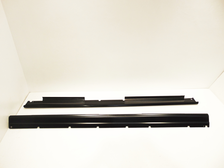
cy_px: 84
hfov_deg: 69.4
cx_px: 112
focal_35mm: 25
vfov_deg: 54.9
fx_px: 162
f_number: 3
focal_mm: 4.5
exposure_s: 1/80
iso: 80
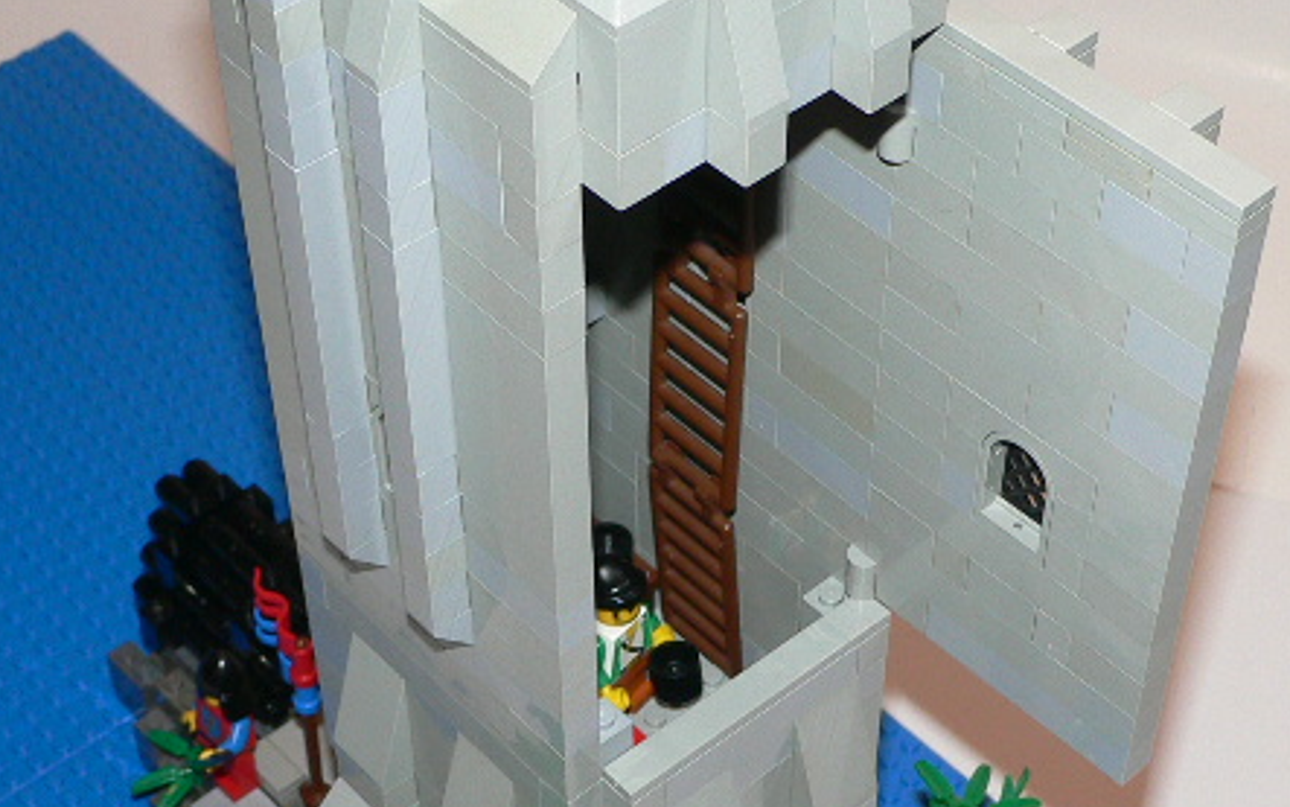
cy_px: 594
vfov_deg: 18.0
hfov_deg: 28.5
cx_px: 745
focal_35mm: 72
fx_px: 2532
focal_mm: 6.2
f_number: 2.8
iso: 100
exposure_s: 1/125
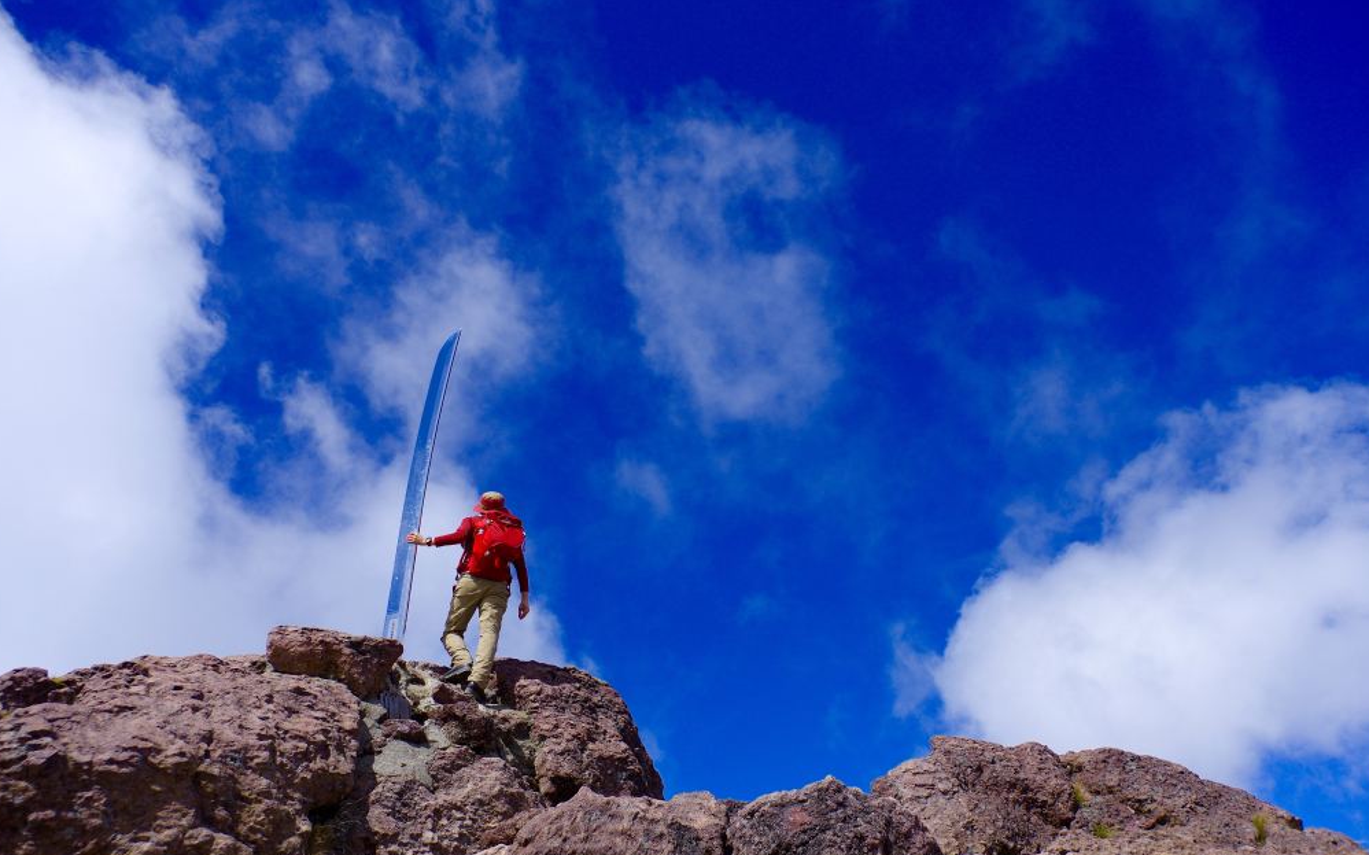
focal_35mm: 23
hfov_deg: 77.2
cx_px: 682
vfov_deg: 52.9
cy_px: 443
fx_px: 858
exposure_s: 1/640
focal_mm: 15
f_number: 6.3
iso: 100
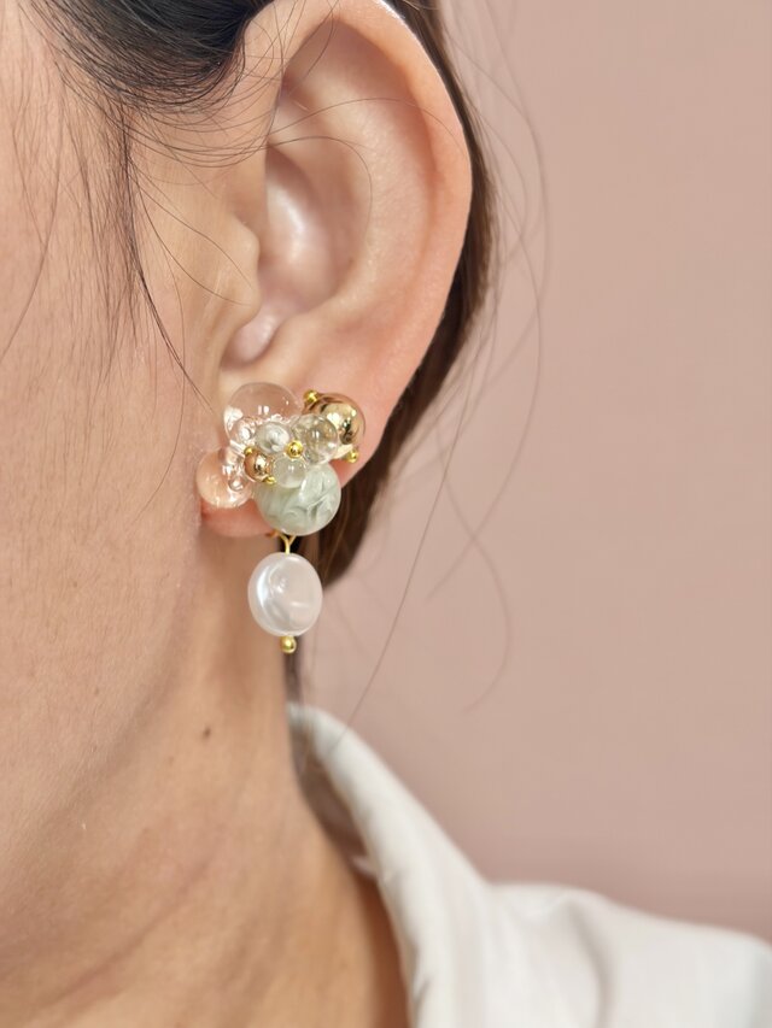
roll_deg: +0.6
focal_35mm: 52
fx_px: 1546
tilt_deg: +15.0
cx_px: 386
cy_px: 514
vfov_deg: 36.8
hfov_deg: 28.0
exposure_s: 1/49
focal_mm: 5.96
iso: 160
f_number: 1.6
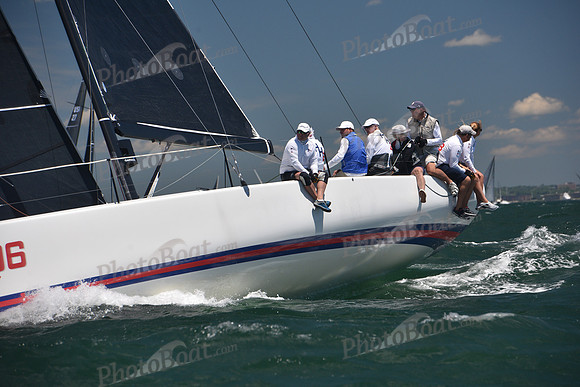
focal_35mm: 200
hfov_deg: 10.3
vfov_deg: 6.9
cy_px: 194
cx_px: 290
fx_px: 3223
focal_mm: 200
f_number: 8
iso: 320
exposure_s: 1/800
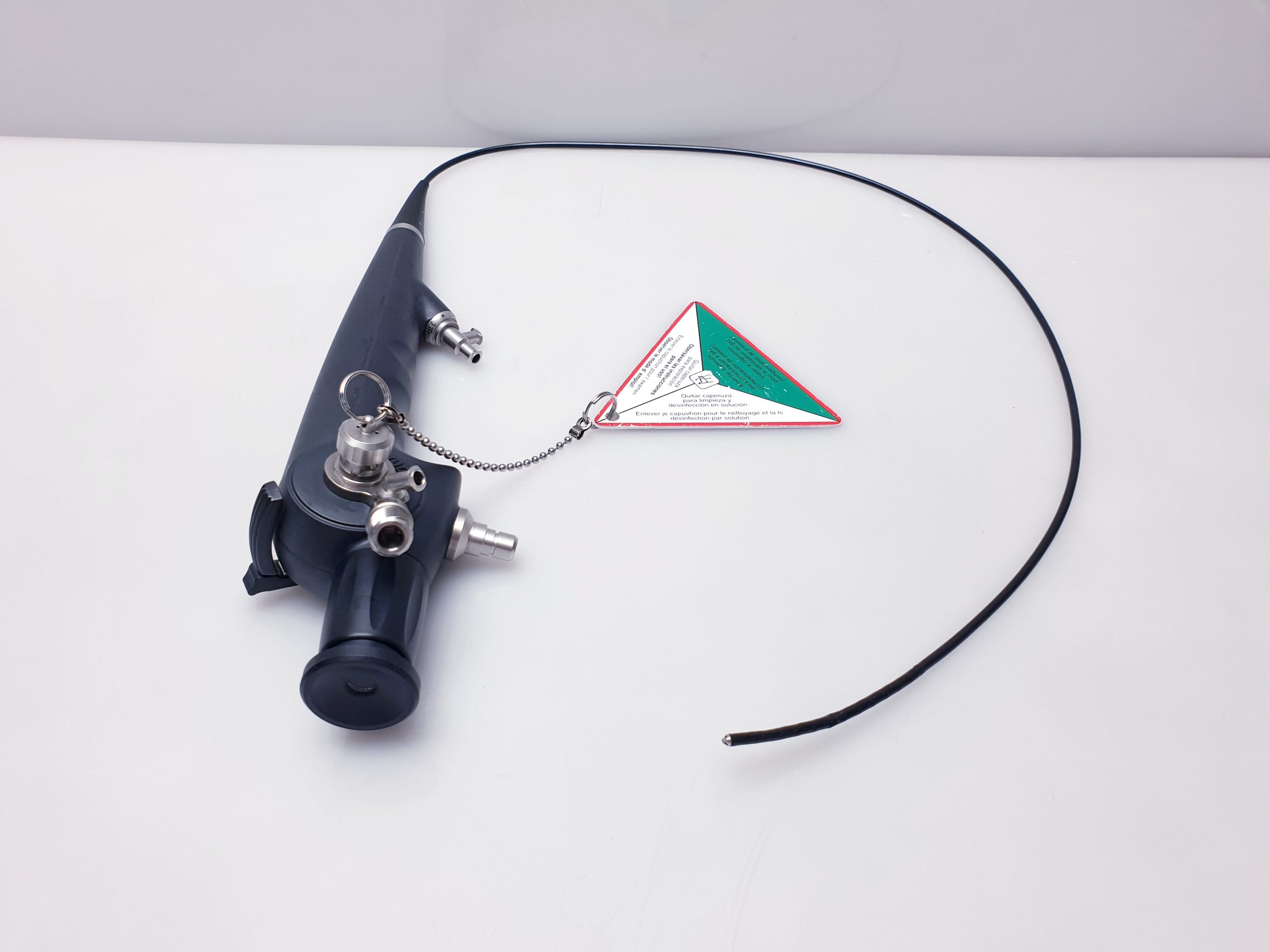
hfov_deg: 67.3
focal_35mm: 26
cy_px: 476
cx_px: 635
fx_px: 954
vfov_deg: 53.1
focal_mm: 4.3
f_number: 2.4
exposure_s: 1/100
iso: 64
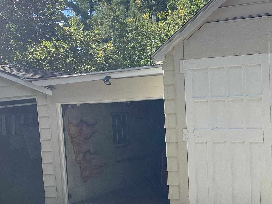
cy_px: 155
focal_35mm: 62
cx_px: 192
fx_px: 487
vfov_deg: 23.4
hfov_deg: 30.8
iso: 25
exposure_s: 1/696
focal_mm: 3.3
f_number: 2.4
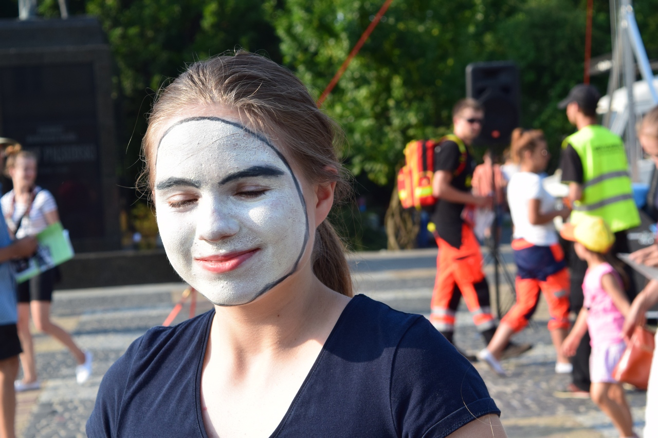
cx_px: 329
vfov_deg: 16.5
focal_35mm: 82
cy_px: 219
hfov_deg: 24.6
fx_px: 1508
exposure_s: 1/400
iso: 400
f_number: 11
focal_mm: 55
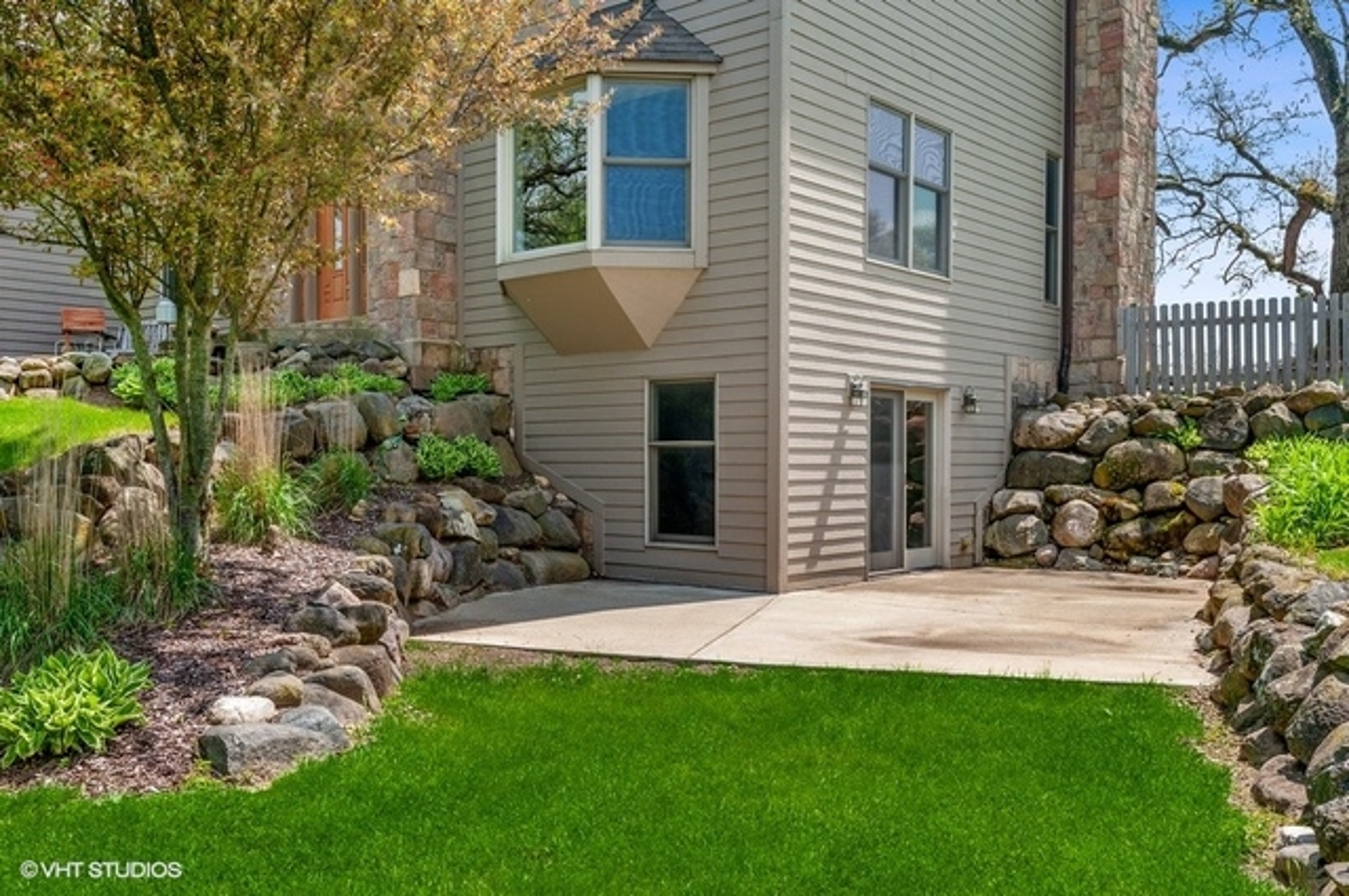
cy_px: 448
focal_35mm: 32
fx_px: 1198
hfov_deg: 58.8
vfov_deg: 41.0
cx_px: 674
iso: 200
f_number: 8
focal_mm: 32
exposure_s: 1/100
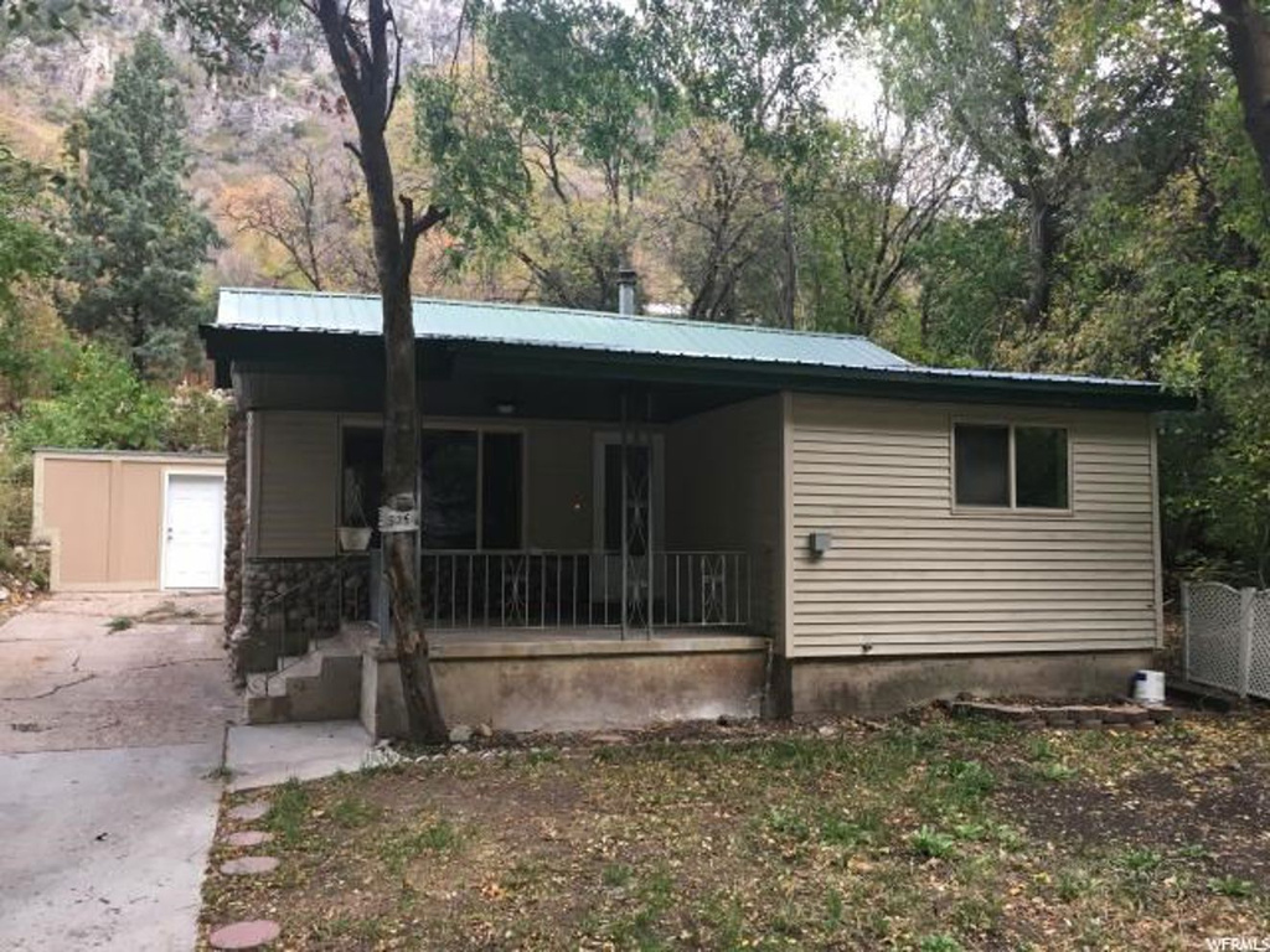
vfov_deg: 48.2
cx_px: 635
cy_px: 476
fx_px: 1064
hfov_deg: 61.7
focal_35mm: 29
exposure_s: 1/30
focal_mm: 4.15
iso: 32
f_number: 2.2
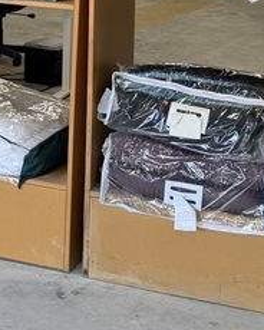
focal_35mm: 110
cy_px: -89
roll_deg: -1.6
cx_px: -39
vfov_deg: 16.6
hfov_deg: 13.7
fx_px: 1074
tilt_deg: -3.0
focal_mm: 6.76
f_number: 1.78
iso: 80
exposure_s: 1/215
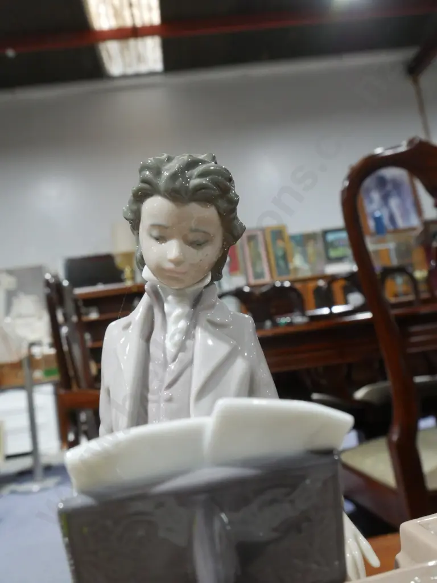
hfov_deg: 49.7
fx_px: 471
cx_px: 218
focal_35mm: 28
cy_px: 292
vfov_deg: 63.4
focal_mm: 14
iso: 2000
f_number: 8
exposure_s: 1/60
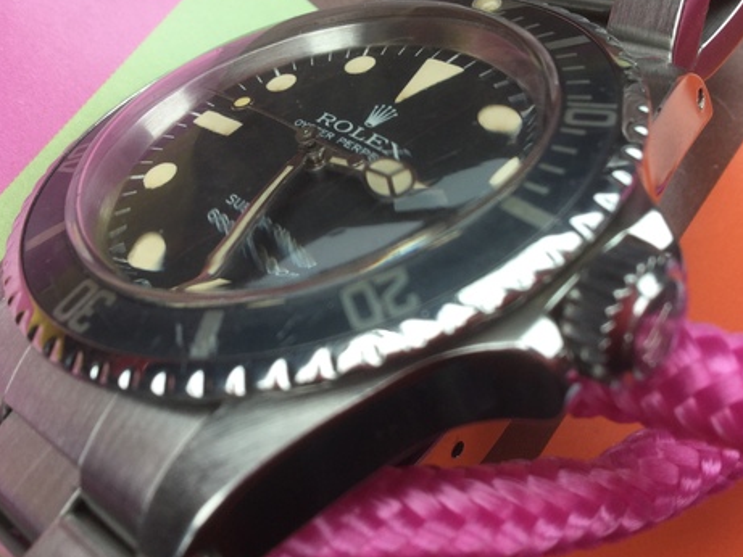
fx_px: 923
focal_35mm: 43
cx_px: 374
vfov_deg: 33.6
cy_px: 259
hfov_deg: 43.8
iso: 32
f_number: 2.4
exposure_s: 1/50
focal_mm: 3.3
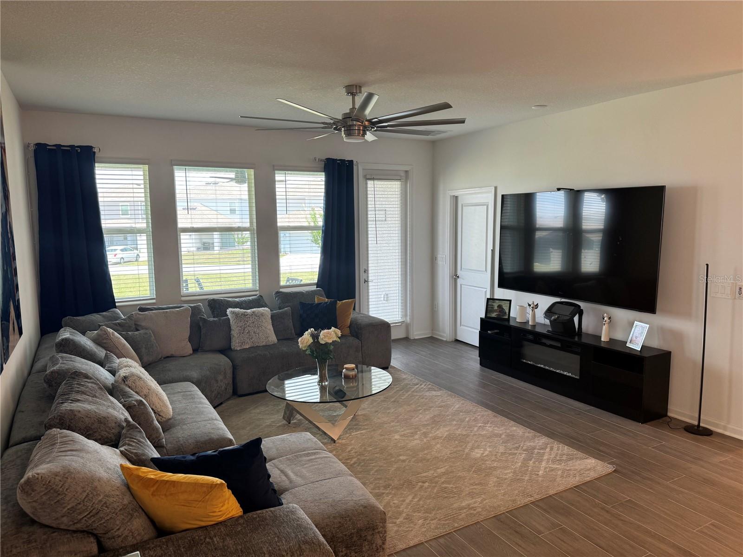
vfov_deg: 56.8
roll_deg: +0.4
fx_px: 515
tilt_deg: -7.4
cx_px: 372
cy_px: 278
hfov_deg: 71.6
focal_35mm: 24
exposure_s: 1/120
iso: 100
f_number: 1.78
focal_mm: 6.76
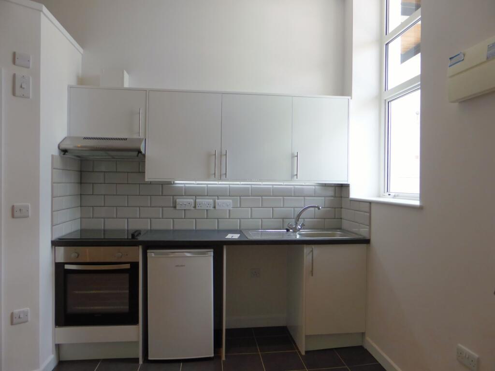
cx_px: 248
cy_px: 186
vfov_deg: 54.9
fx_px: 357
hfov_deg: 69.4
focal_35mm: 25
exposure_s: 1/60
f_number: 3.3
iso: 160
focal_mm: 4.3
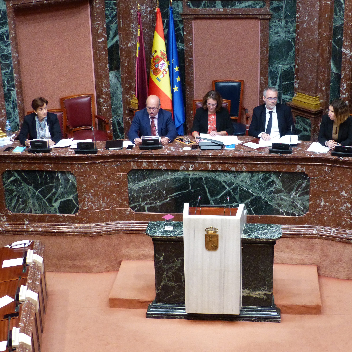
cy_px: 175
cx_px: 225
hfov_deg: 26.8
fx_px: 736
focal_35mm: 64
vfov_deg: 26.9
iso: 400
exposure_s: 1/25
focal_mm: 9.8
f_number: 2.8
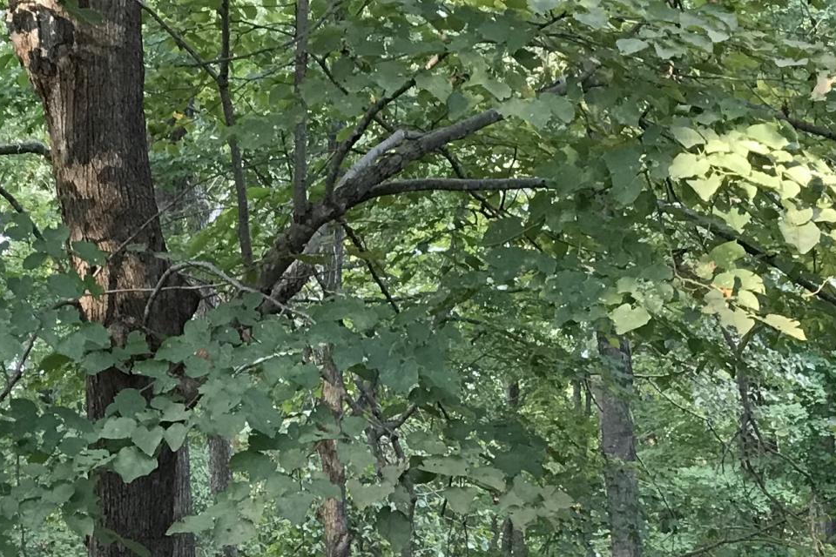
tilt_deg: -9.1
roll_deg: +1.1
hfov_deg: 22.3
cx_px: 322
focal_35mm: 91
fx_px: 2113
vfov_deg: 14.3
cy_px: 770
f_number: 1.8
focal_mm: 3.99
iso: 25
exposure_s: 1/30
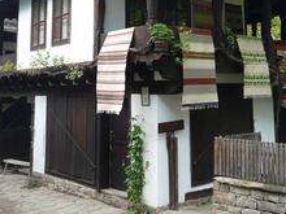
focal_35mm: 51
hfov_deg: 37.2
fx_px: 421
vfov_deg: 27.8
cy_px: 35
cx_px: 187
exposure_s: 1/100
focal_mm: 4.6
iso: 100
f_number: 3.6
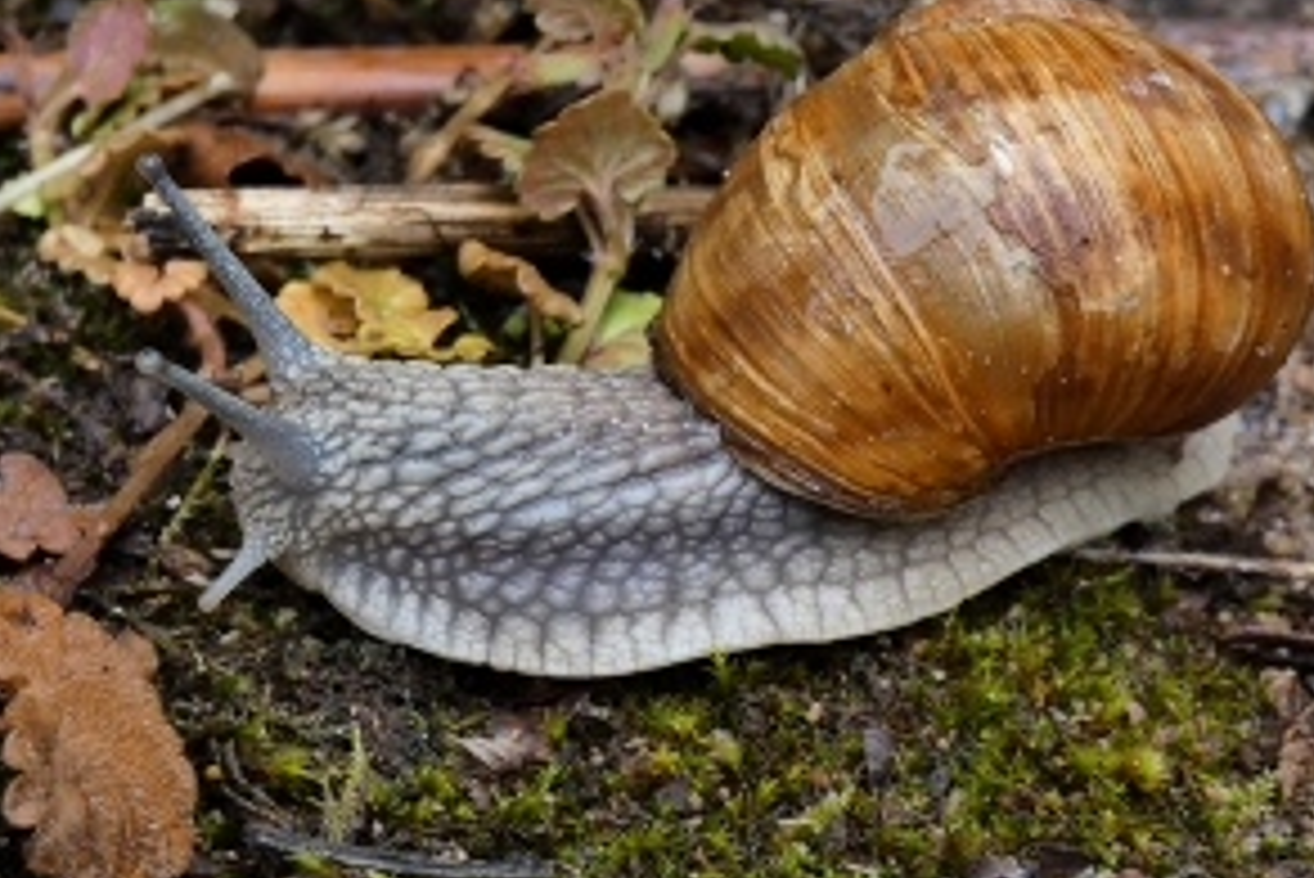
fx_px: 6427
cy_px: 376
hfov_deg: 11.7
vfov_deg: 7.8
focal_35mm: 176
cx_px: 634
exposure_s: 1/80
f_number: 5.3
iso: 160
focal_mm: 25.2
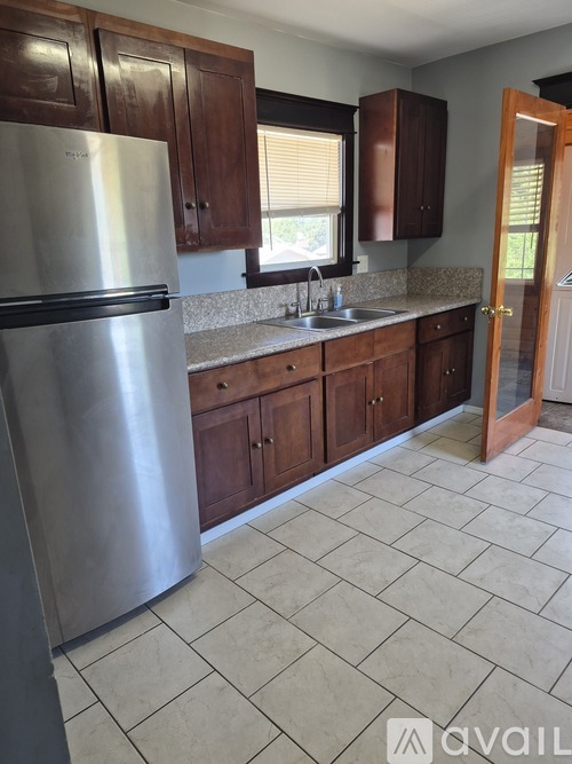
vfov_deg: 73.9
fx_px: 507
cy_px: 382
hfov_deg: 58.9
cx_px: 286
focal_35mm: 23
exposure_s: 1/120
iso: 125
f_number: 1.8
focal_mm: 5.4
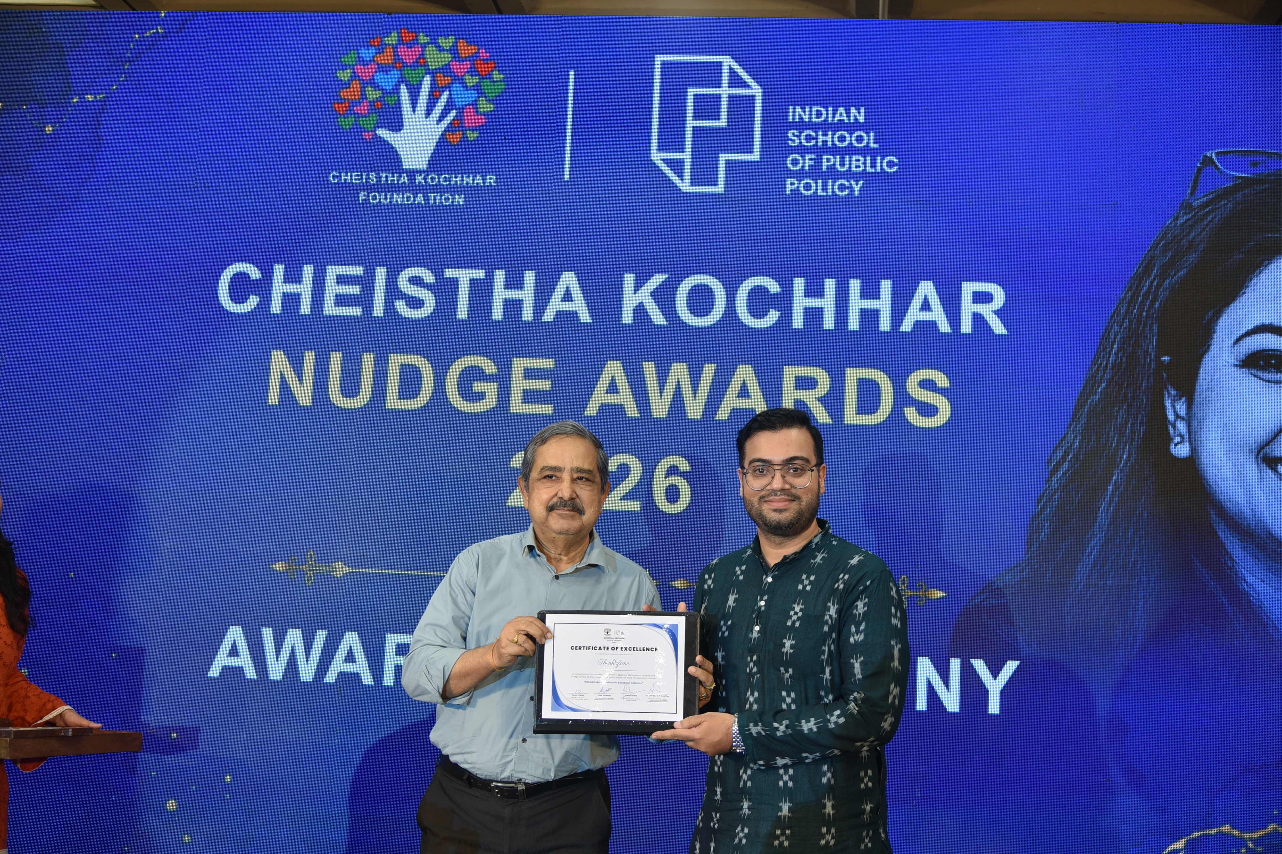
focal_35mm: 50
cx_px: 641
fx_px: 1780
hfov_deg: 39.6
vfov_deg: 27.0
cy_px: 427
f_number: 4
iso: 640
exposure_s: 1/160
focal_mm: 50
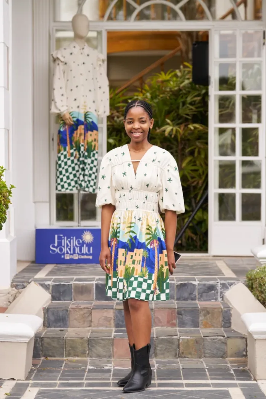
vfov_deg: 20.0
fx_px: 1130
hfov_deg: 13.4
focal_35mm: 102
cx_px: 133
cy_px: 200
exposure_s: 1/250
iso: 160
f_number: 4
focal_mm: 102
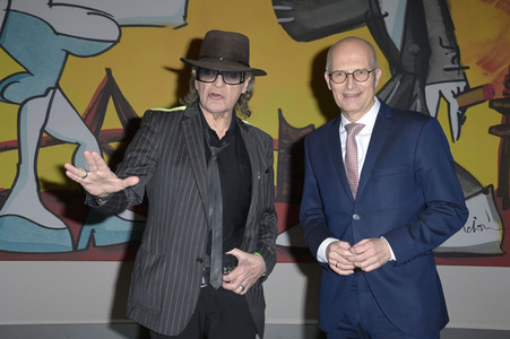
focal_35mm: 50
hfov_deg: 39.6
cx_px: 255
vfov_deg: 27.0
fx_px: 708
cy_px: 170
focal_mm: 50
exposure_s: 1/160
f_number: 5.6
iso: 1000
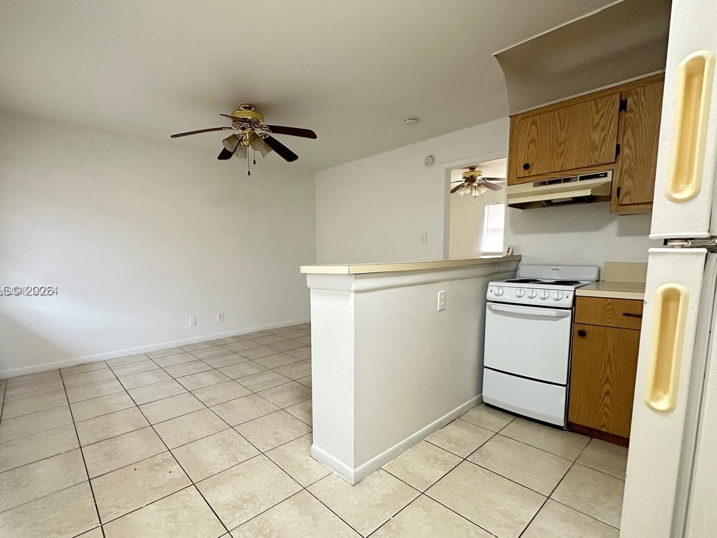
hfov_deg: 90.7
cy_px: 291
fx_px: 352
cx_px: 319
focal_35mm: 17
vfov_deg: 74.6
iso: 320
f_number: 2.2
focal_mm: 2.22
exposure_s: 1/60
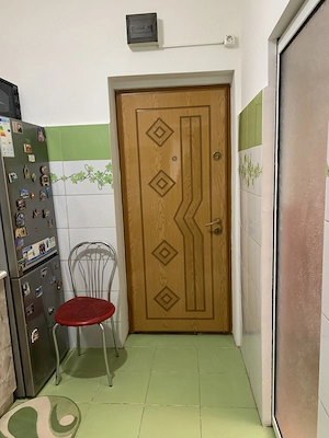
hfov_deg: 53.1
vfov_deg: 67.3
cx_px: 164
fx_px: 329
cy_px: 219
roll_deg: +2.4
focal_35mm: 26
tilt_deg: -9.4
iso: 250
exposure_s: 1/50
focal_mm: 4.25
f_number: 1.8
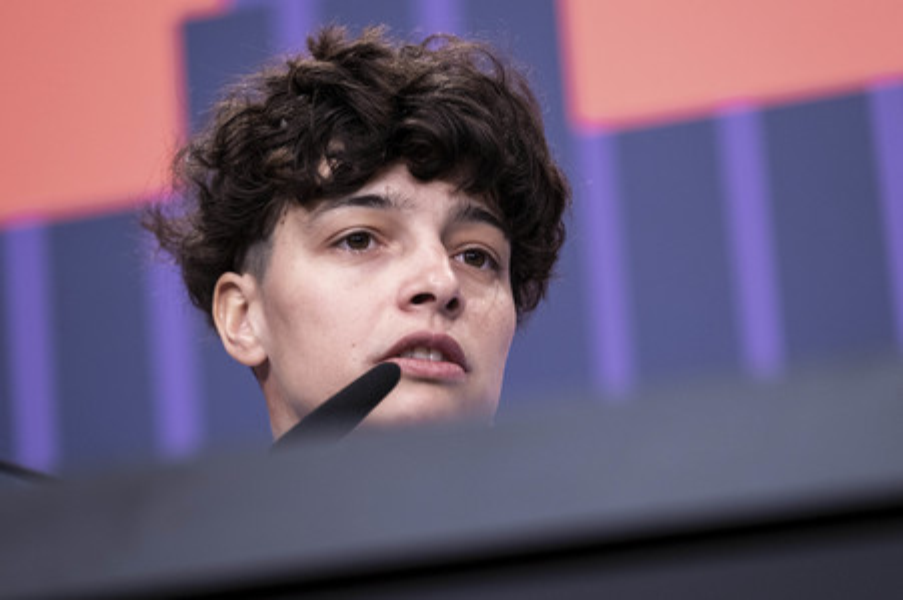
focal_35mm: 210
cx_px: 452
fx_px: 5263
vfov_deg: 6.5
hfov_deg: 9.8
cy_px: 300
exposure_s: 1/140
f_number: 2.8
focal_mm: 140
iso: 1250
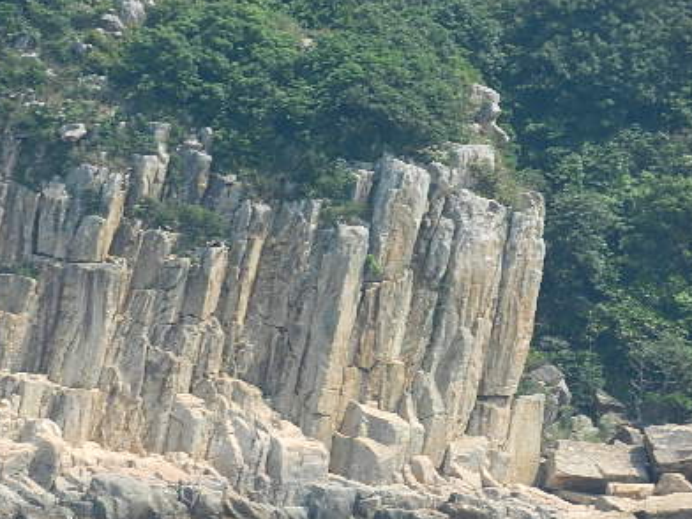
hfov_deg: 5.6
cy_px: 254
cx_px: 177
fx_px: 7077
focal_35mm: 354
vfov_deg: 4.2
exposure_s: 1/500
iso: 160
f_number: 5.3
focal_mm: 39.1
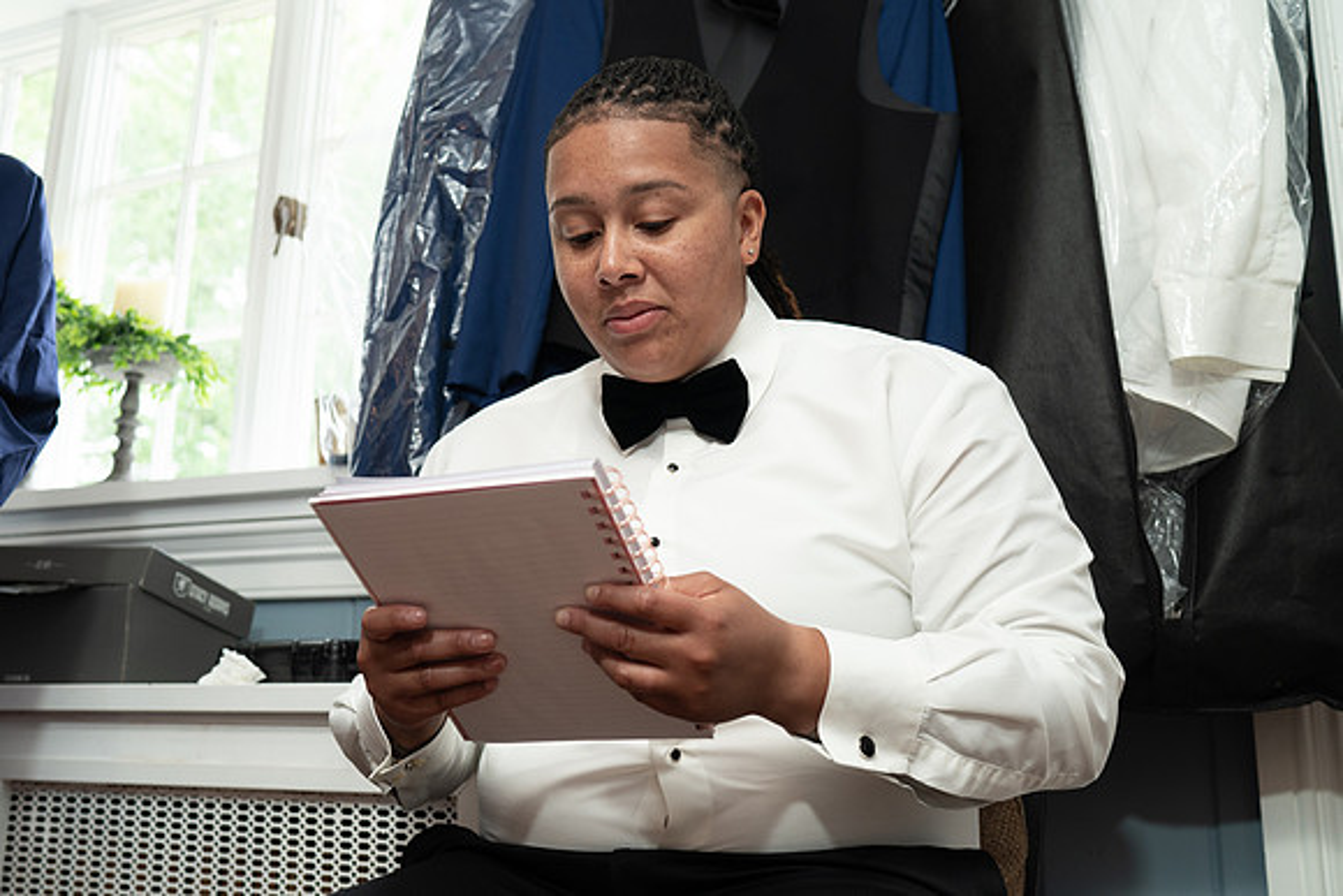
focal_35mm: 38
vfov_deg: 34.9
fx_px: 1423
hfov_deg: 50.5
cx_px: 647
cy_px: 431
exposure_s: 1/200
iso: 800
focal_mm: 35
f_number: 4
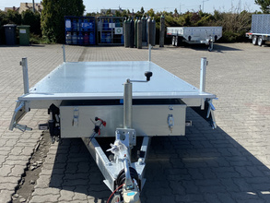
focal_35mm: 40
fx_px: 312
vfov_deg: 35.9
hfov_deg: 46.8
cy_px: 90
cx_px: 130
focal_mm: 4.25
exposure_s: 1/3205
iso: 32
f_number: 1.8
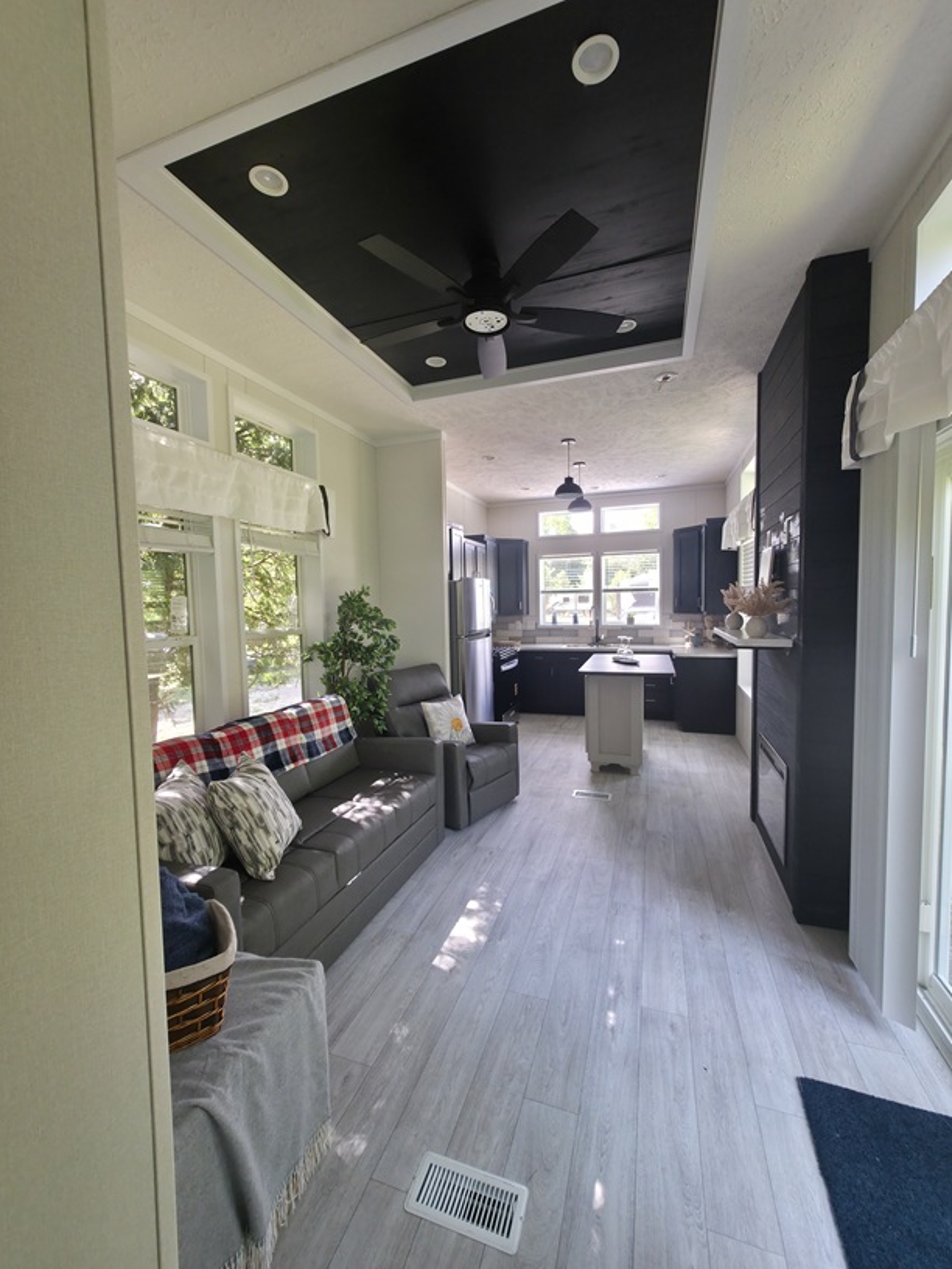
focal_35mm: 13
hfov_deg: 89.9
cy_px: 634
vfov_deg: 106.2
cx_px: 476
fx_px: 477
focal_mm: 2.2
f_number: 1.9
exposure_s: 1/60
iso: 100
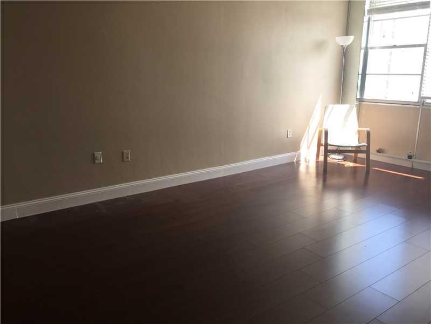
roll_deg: -1.2
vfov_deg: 48.2
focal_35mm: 29
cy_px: 162
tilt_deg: -12.9
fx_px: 361
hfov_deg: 61.7
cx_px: 216
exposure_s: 1/122
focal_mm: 4.15
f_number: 2.2
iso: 32
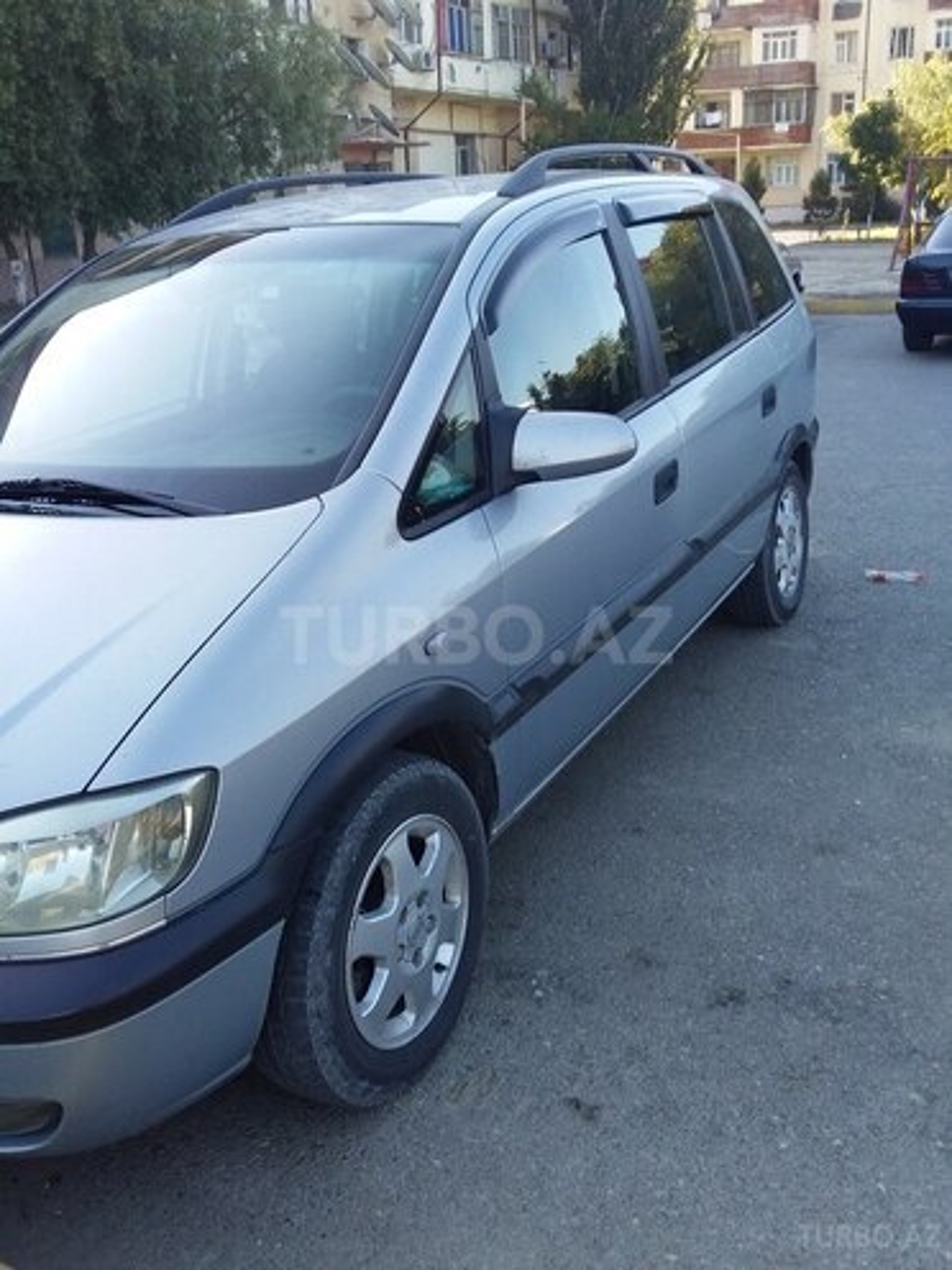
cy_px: 635
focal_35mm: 31
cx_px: 476
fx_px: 1137
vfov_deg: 58.4
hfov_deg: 45.4
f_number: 2.2
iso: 40
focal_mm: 3.3
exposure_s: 1/212
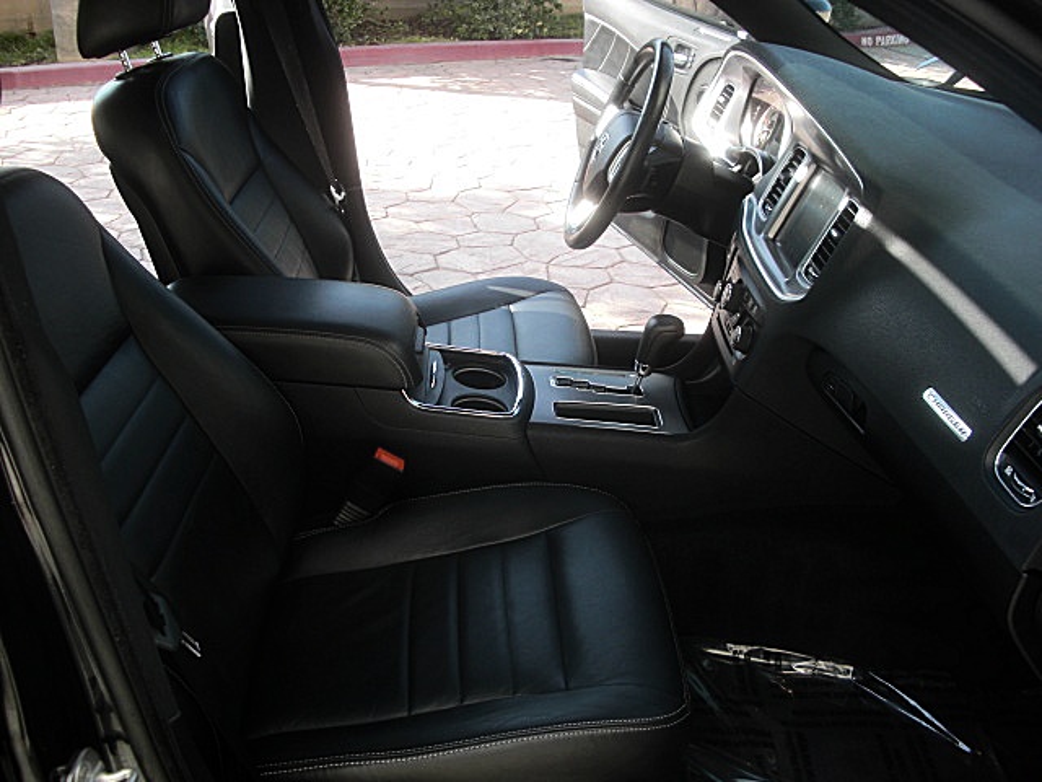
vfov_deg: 39.7
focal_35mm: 36
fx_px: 1084
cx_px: 521
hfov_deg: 51.4
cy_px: 391
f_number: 2.8
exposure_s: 1/100
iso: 50
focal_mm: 6.3
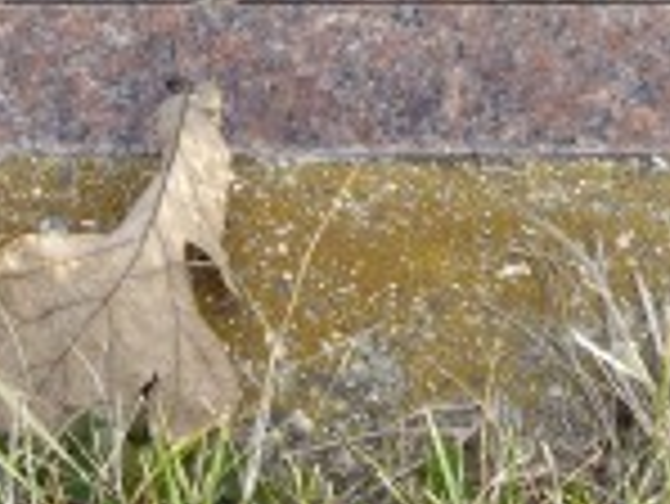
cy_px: -360
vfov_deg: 4.0
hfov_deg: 5.3
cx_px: 157
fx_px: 7187
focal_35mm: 371
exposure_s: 1/125
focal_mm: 19.4
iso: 100
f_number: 4.8
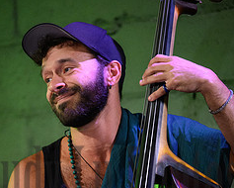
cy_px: 180
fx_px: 2468
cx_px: 107
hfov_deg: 5.4
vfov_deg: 4.3
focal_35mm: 356
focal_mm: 200
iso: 5000
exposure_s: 1/200
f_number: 2.8
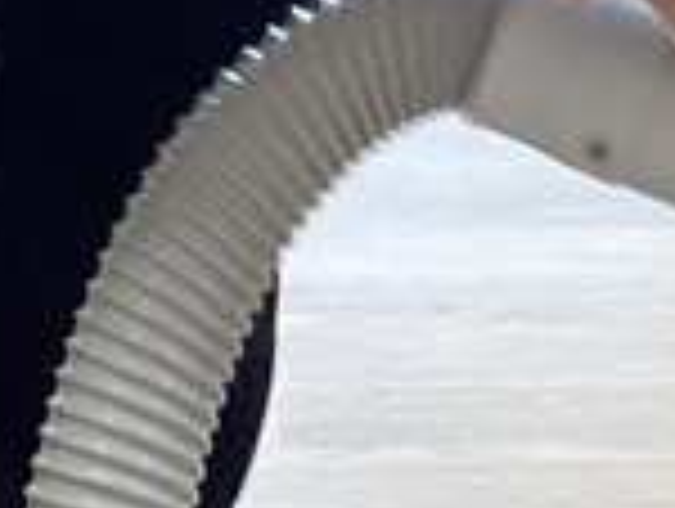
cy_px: -521
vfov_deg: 7.0
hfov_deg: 9.1
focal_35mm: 206
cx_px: 1246
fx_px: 4023
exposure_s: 1/120
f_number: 2.4
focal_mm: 3.3
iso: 80
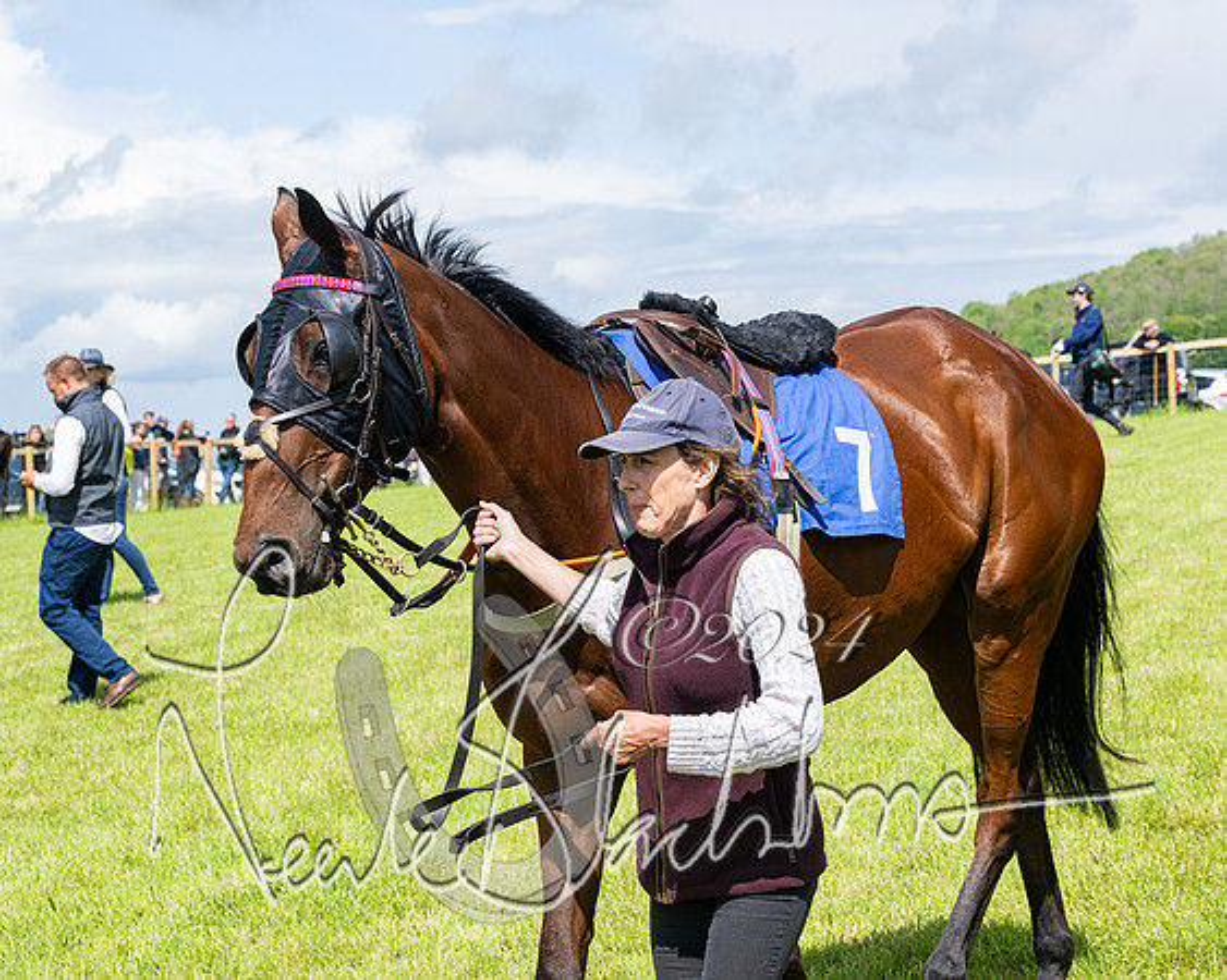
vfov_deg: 17.7
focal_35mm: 87
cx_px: 672
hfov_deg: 22.1
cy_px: 443
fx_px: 3143
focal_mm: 70
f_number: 9
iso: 800
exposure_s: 1/3200
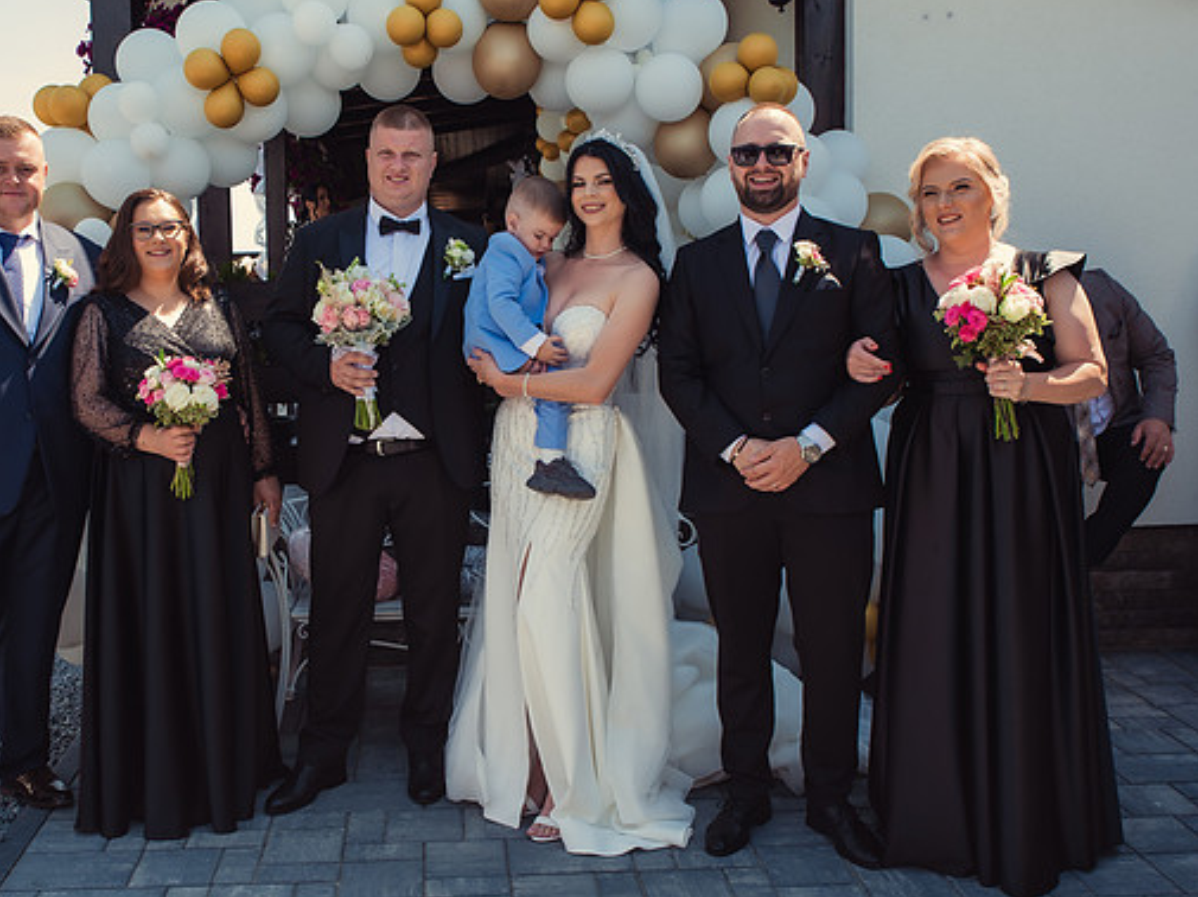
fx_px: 1349
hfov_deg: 47.7
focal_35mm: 39
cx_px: 489
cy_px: 447
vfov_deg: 36.8
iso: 200
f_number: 6.3
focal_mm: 31
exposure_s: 1/160
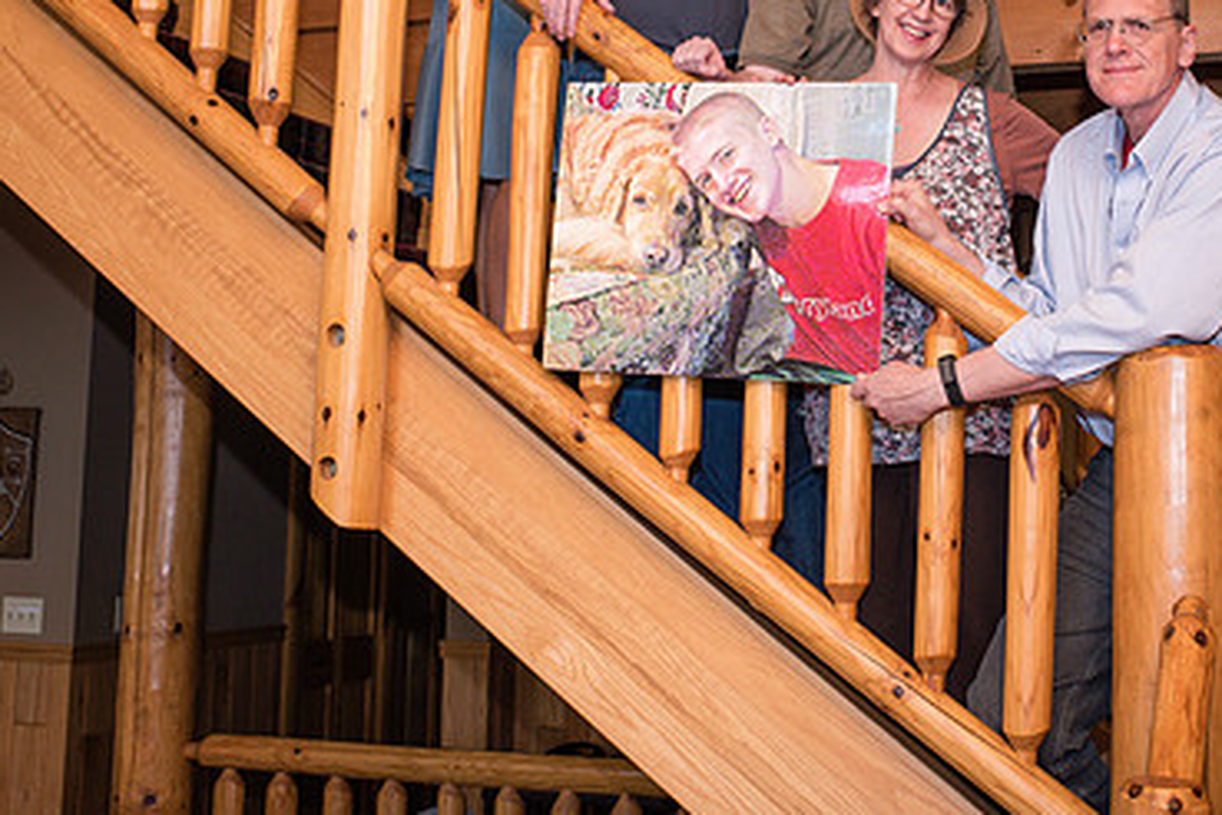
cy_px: 177
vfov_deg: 24.3
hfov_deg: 35.8
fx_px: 1867
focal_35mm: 55
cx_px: 848
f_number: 8
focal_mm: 35
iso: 1000
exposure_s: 1/200
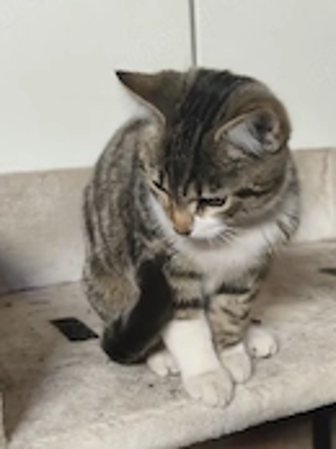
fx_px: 688
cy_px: 255
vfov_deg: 36.2
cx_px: 240
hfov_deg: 27.2
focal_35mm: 53
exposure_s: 1/33.3
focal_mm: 6.18
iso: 1600
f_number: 1.65
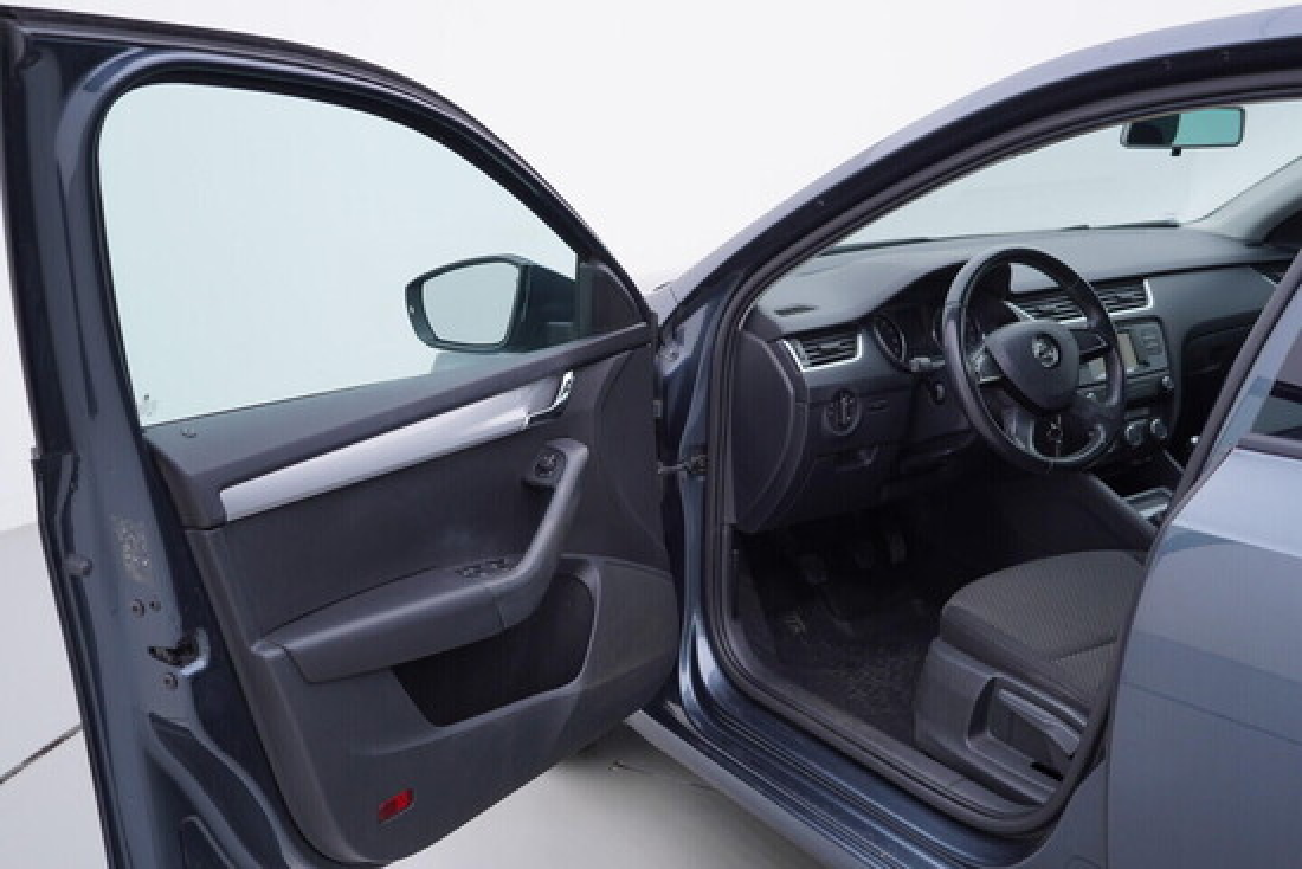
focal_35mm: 36
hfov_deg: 53.1
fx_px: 1302
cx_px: 651
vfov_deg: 36.9
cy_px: 434
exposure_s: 1/60
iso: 125
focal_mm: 24
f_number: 3.5
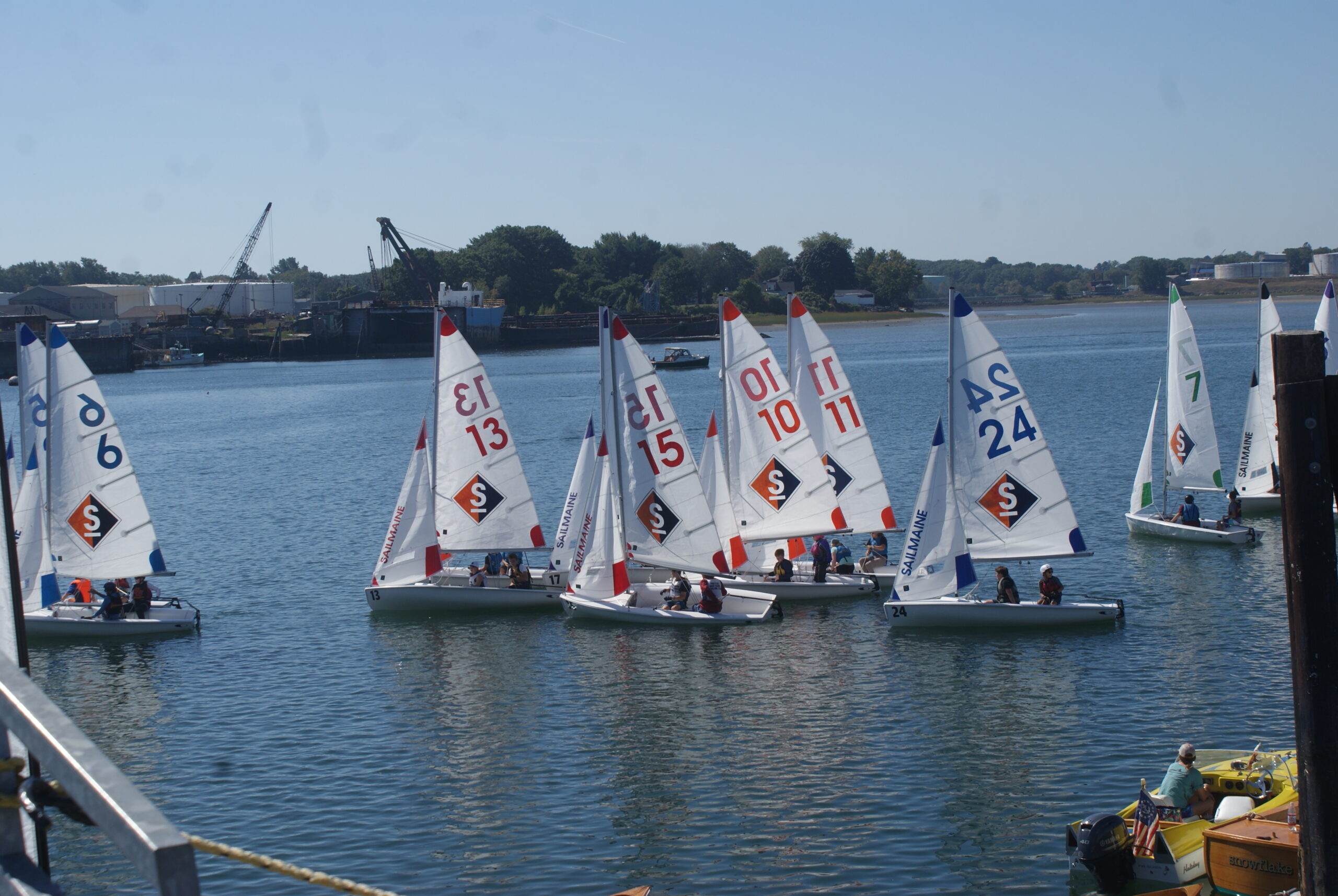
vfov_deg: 22.7
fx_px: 2233
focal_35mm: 60
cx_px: 669
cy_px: 448
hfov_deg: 33.4
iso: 100
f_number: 9
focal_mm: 40
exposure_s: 1/320
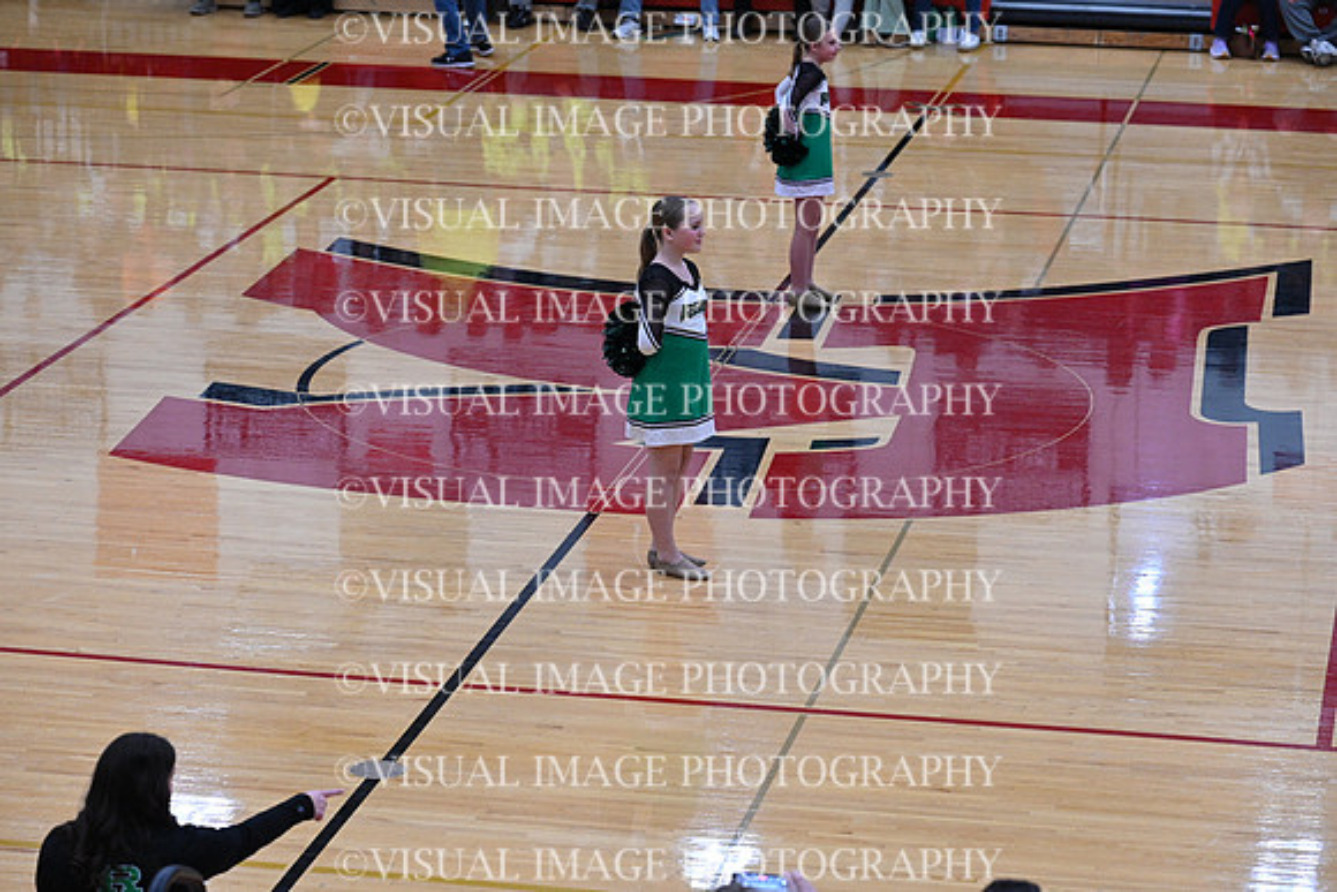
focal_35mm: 105
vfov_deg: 13.0
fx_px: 3900
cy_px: 446
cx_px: 668
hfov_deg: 19.5
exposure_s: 1/400
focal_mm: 105
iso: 4000
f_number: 4
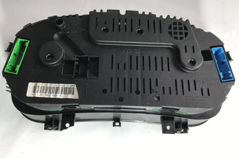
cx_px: 120
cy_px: 68
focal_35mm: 30
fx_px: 199
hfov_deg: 61.9
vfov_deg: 43.5
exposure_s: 1/120
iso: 20
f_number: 1.8
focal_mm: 3.99
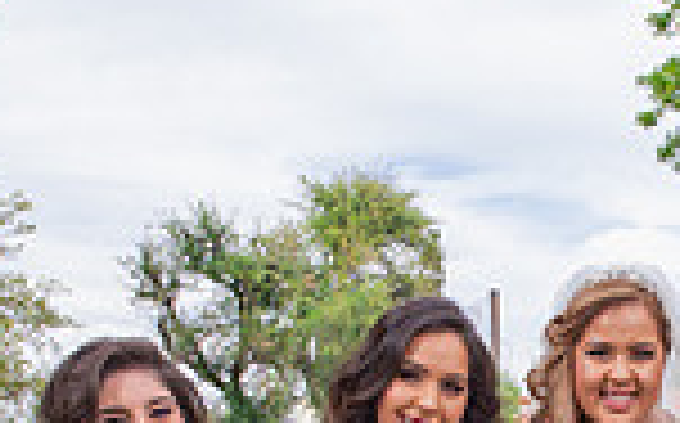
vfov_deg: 13.3
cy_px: 590
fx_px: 1740
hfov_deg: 21.5
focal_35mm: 94
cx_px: 630
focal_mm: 24
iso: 400
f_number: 7.1
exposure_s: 1/250
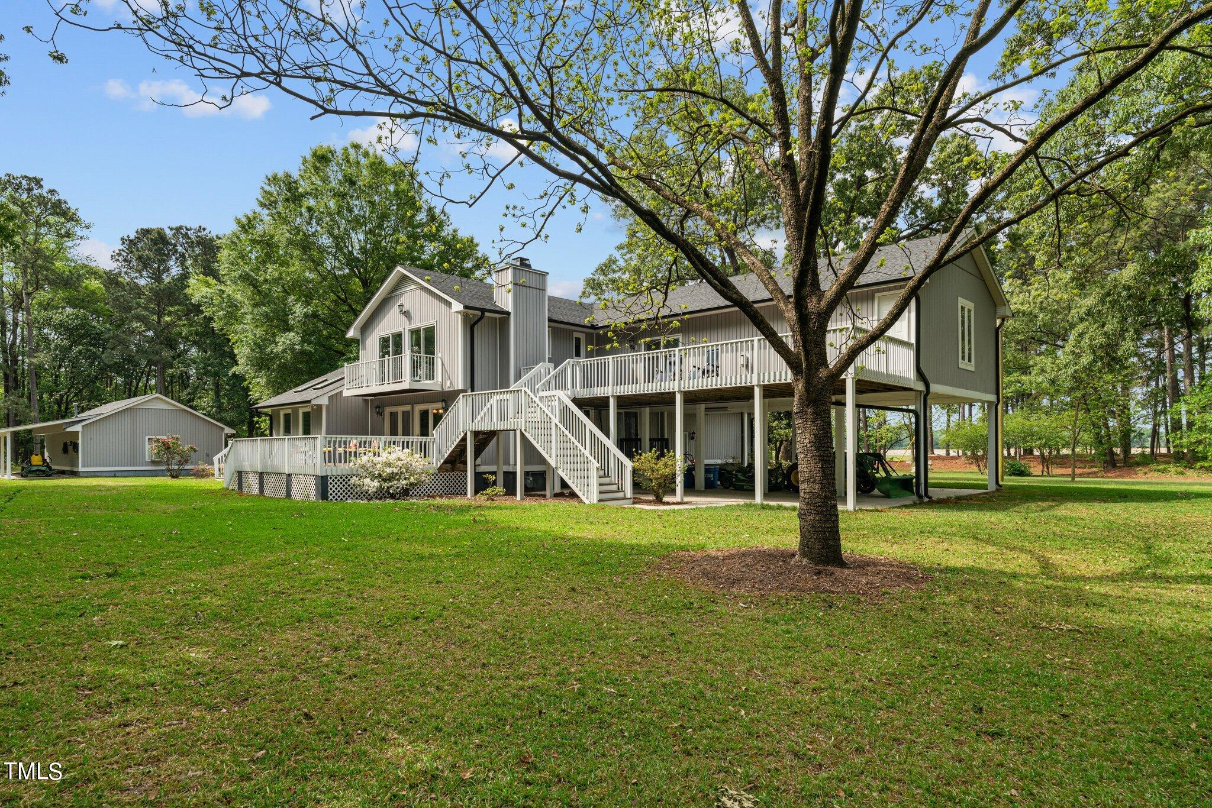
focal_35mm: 20
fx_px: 690
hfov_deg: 82.6
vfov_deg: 60.7
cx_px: 606
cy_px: 404
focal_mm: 20.5
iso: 400
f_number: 8
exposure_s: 1/200
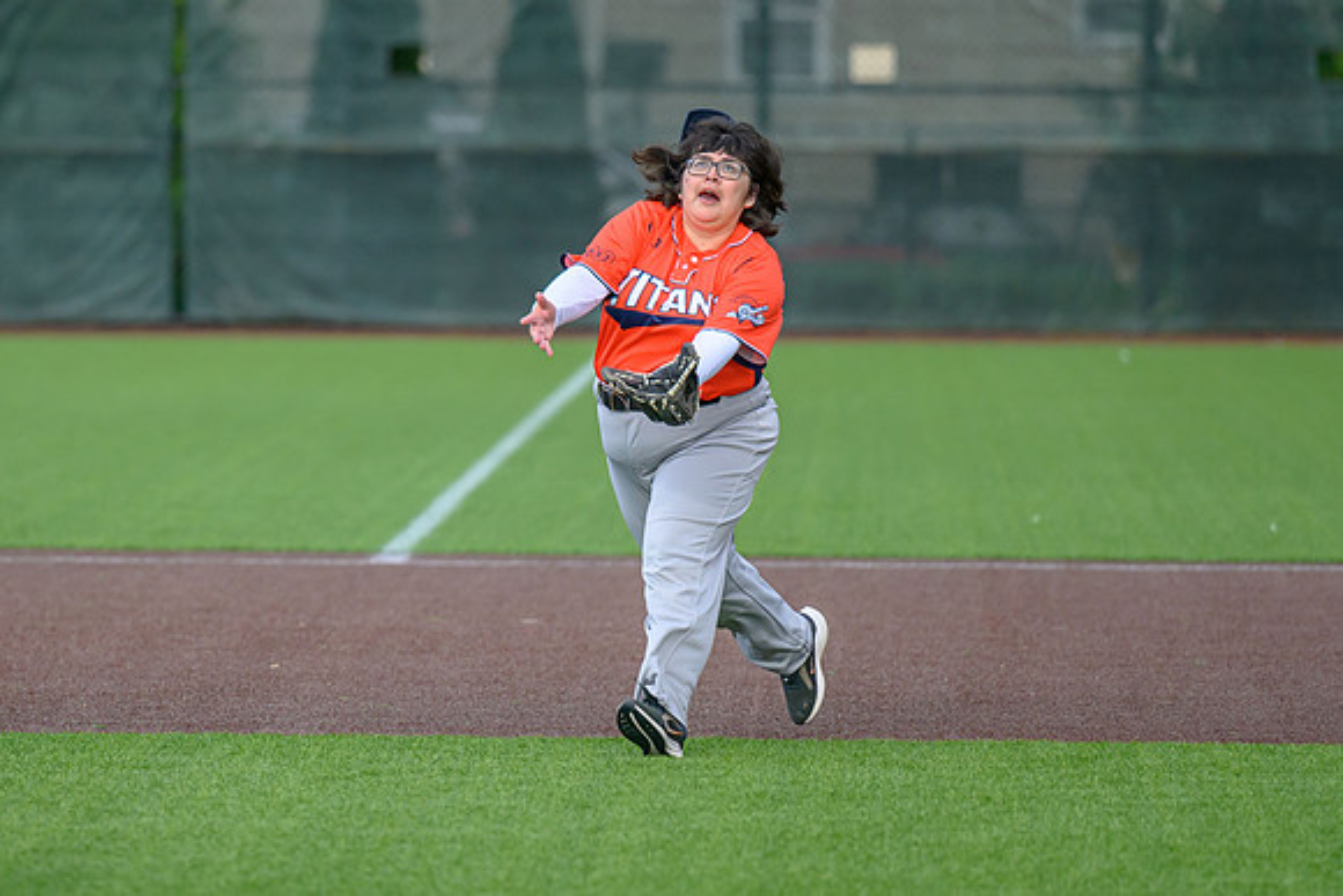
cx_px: 418
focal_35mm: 391
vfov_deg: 3.5
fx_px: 14606
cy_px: 567
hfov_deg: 5.3
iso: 500
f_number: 2.8
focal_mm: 185
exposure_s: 1/2000
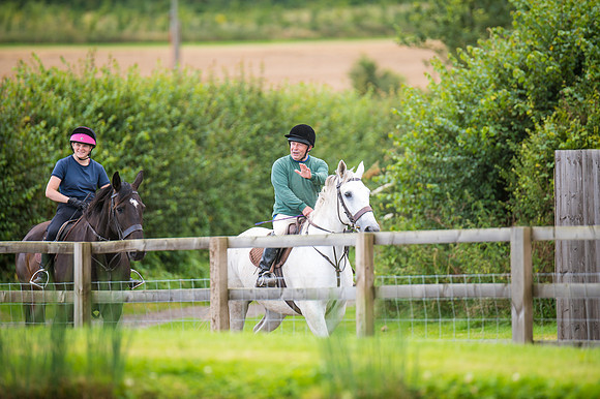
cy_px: 200
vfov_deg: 4.6
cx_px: 300
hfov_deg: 6.9
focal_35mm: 300
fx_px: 4997
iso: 400
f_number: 4
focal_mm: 300
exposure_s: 1/400
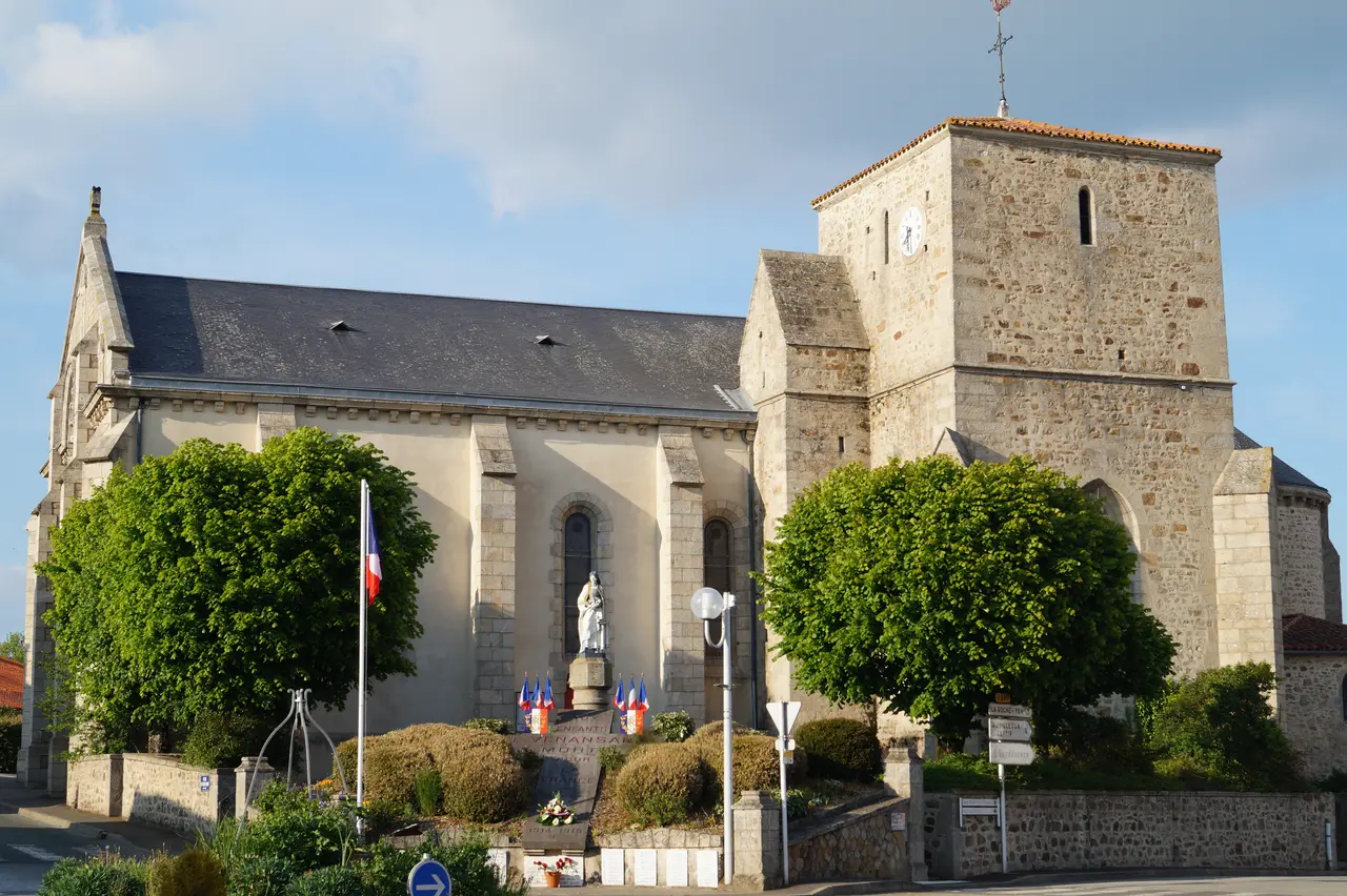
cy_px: 448
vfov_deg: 25.7
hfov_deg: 37.9
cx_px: 674
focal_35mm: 52
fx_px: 1963
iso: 100
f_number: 10
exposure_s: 1/125
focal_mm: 35
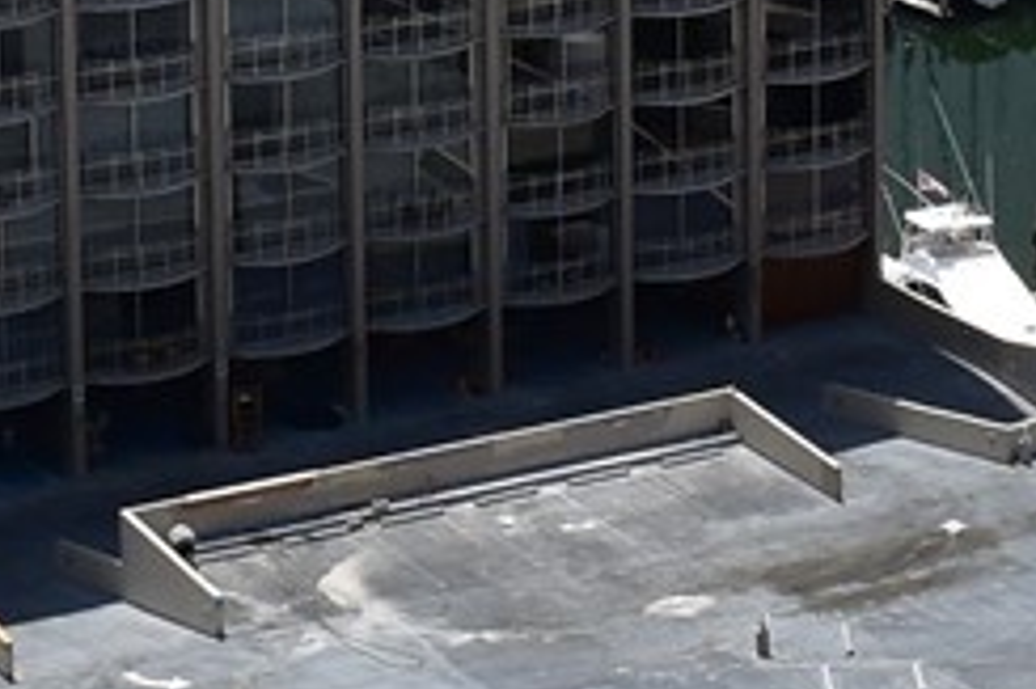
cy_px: -585
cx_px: 905
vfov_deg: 7.1
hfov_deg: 10.9
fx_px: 5378
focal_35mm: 187
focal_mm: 18
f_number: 10
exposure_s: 1/320
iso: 400
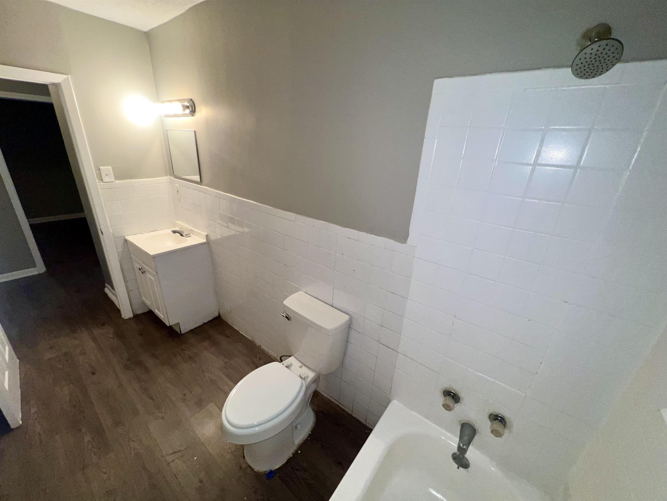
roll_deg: -2.7
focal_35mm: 13
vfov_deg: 89.9
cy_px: 250
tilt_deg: -21.1
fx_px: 250
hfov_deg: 106.2
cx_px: 334
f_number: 1.8
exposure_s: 1/84
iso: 64
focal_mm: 1.57
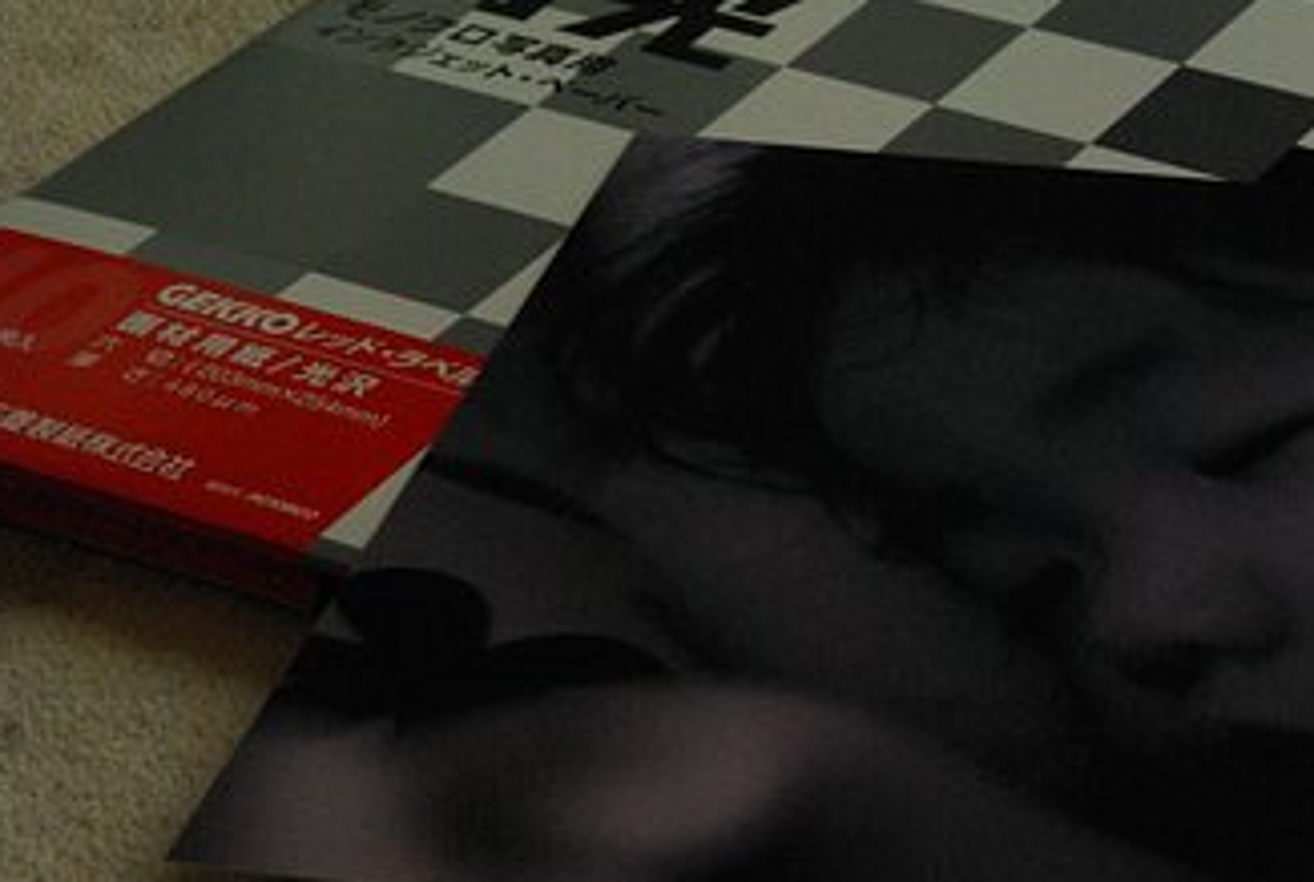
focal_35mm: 160
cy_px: 393
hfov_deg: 12.8
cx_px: 1008
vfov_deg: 8.6
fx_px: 5853
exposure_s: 1/45
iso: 1600
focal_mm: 68
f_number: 22
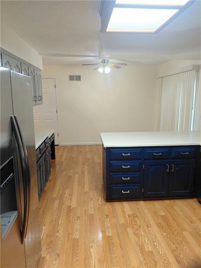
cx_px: 100
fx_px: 194
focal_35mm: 25
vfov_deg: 69.4
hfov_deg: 54.9
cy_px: 134
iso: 200
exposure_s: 1/60
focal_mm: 4.69
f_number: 1.8
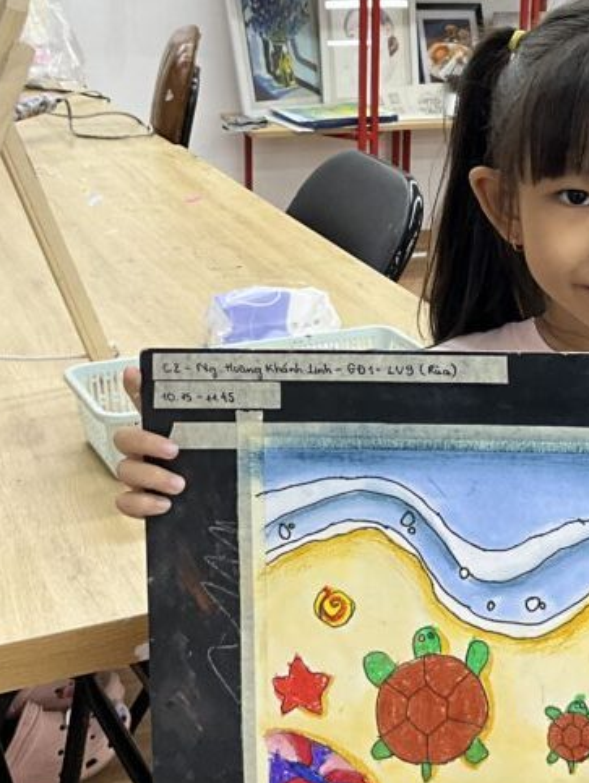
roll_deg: -2.9
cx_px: 531
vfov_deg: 32.0
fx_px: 1359
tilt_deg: -16.6
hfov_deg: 23.8
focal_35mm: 60
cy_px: 290
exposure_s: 1/122
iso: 64
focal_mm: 3
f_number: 1.8
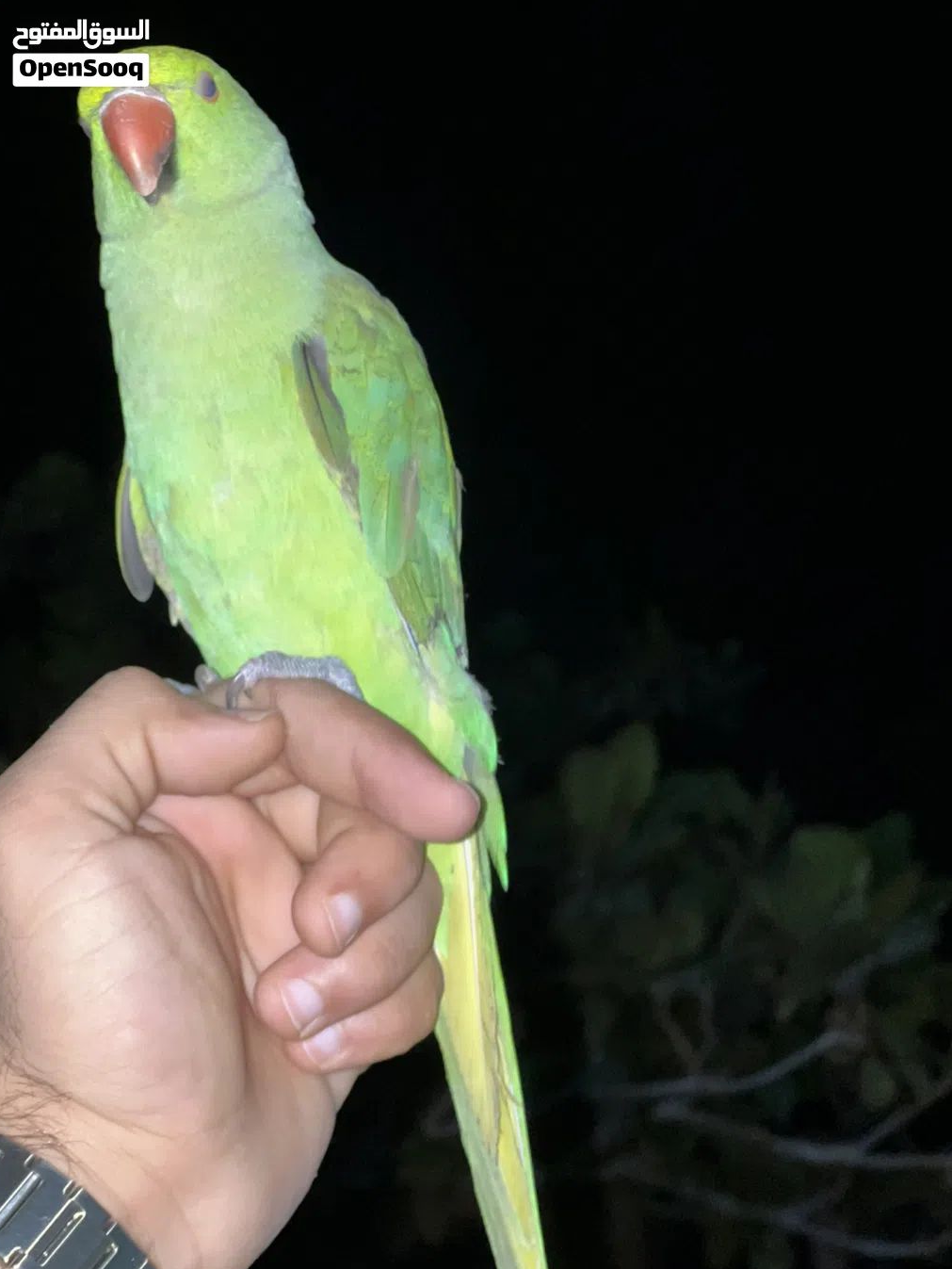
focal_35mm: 78
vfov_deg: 25.0
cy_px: 639
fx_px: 2859
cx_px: 472
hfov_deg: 18.9
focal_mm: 9
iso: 160
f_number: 2.8
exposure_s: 1/34
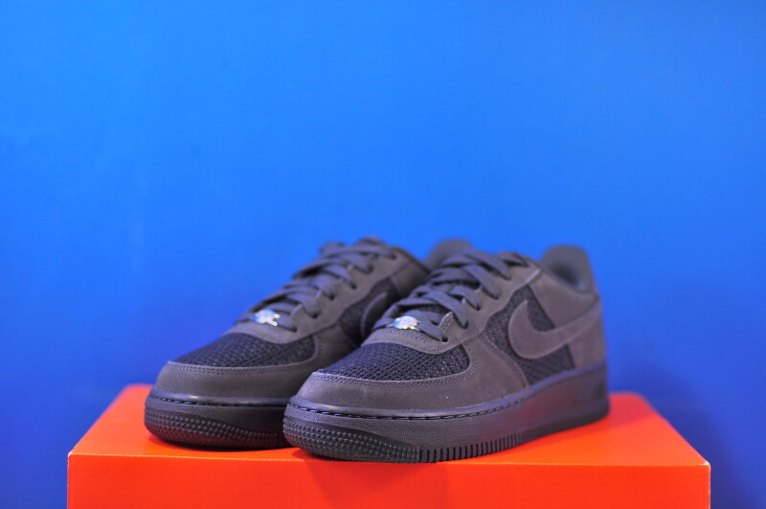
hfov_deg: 27.0
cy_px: 254
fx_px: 1594
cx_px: 383
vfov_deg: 18.1
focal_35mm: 75
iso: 250
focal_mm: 50
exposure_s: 1/320
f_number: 2
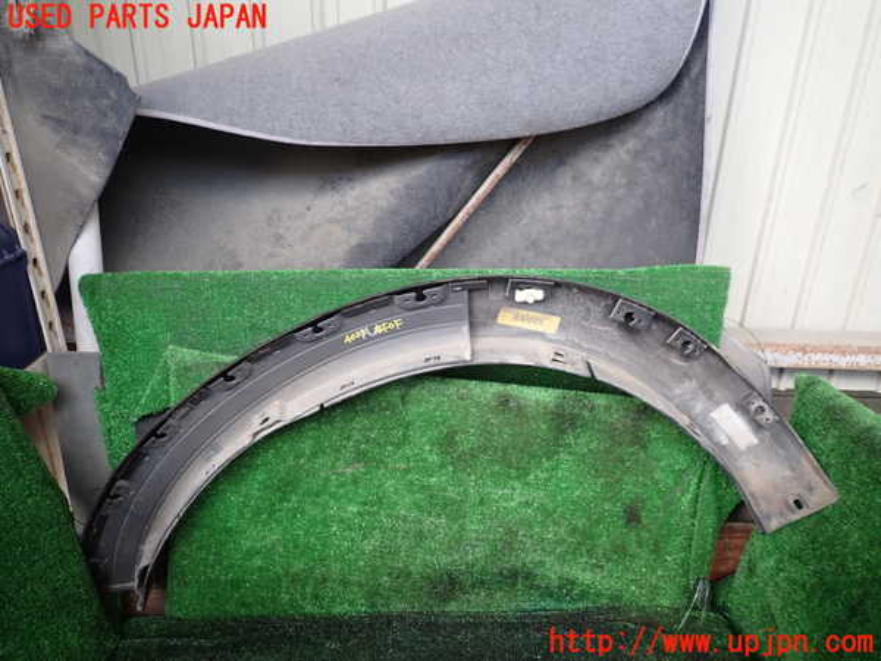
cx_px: 440
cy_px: 330
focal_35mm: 25
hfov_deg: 69.4
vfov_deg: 54.9
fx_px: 636
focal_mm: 4.5
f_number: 2
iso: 125
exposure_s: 1/60
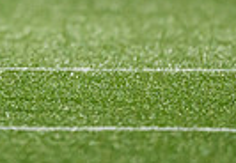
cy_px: -164
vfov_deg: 0.5
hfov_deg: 0.8
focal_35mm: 2688
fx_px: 17826
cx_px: -169
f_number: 4
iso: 6400
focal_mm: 560
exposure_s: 1/1250
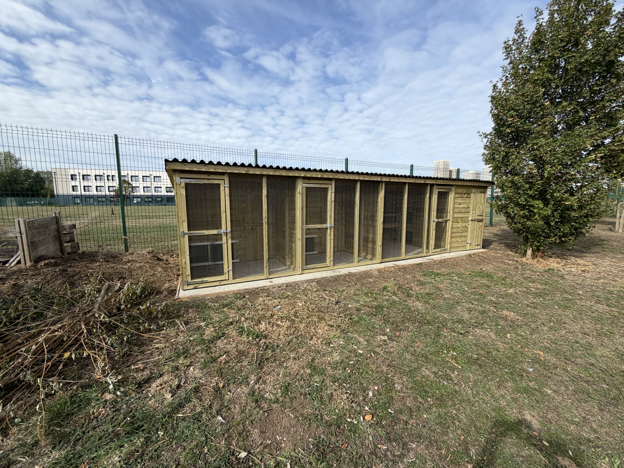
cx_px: 312
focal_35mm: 14
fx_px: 252
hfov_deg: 102.1
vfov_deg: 85.7
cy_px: 234
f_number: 2.2
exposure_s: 1/770
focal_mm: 2.22
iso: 25
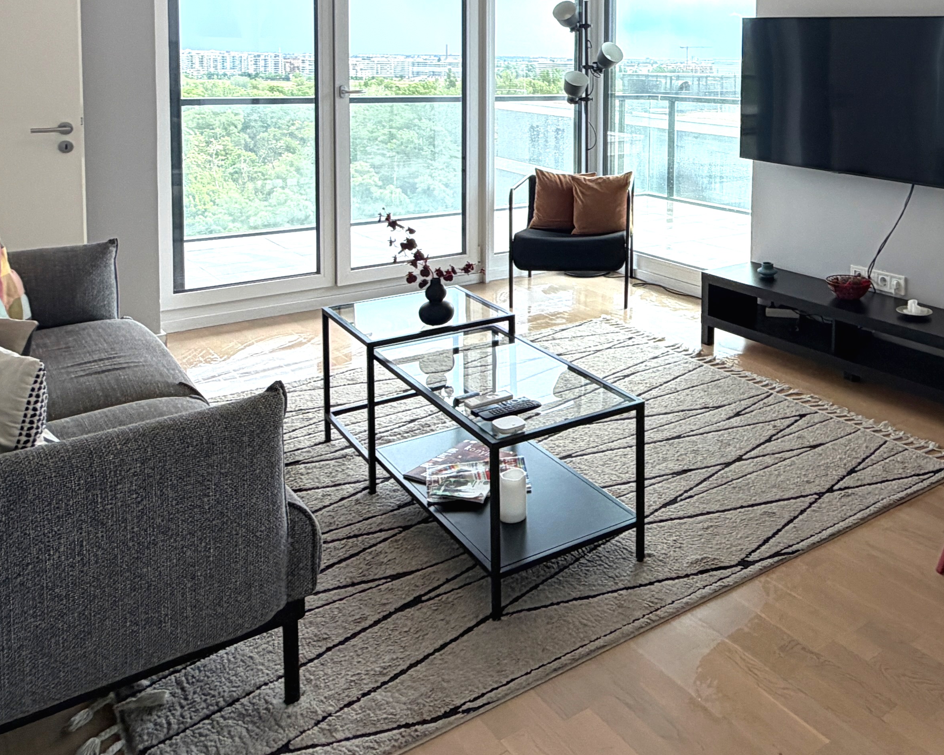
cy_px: 118
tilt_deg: -4.7
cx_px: 710
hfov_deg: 51.8
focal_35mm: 33
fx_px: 922
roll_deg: +0.2
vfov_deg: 41.9
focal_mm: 2.22
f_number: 2.2
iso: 40
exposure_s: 1/144
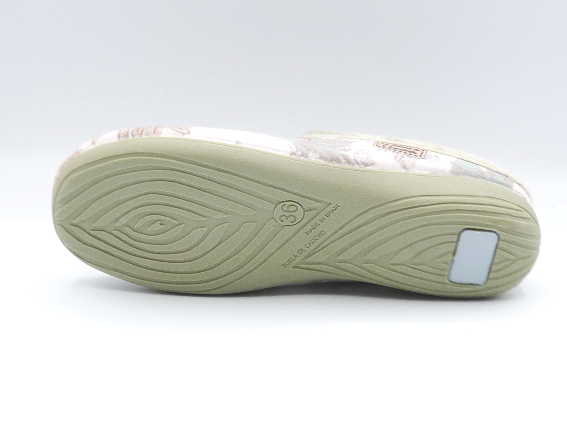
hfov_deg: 29.4
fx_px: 1081
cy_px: 212
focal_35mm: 66
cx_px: 284
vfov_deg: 22.3
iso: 100
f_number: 4
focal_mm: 6.6
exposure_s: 1/200
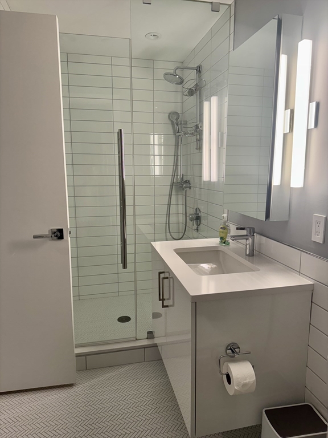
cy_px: 219
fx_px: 303
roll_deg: +0.9
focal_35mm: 24
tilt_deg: -9.1
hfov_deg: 56.8
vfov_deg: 71.6
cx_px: 164
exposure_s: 1/120
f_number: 1.78
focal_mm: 6.76
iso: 125
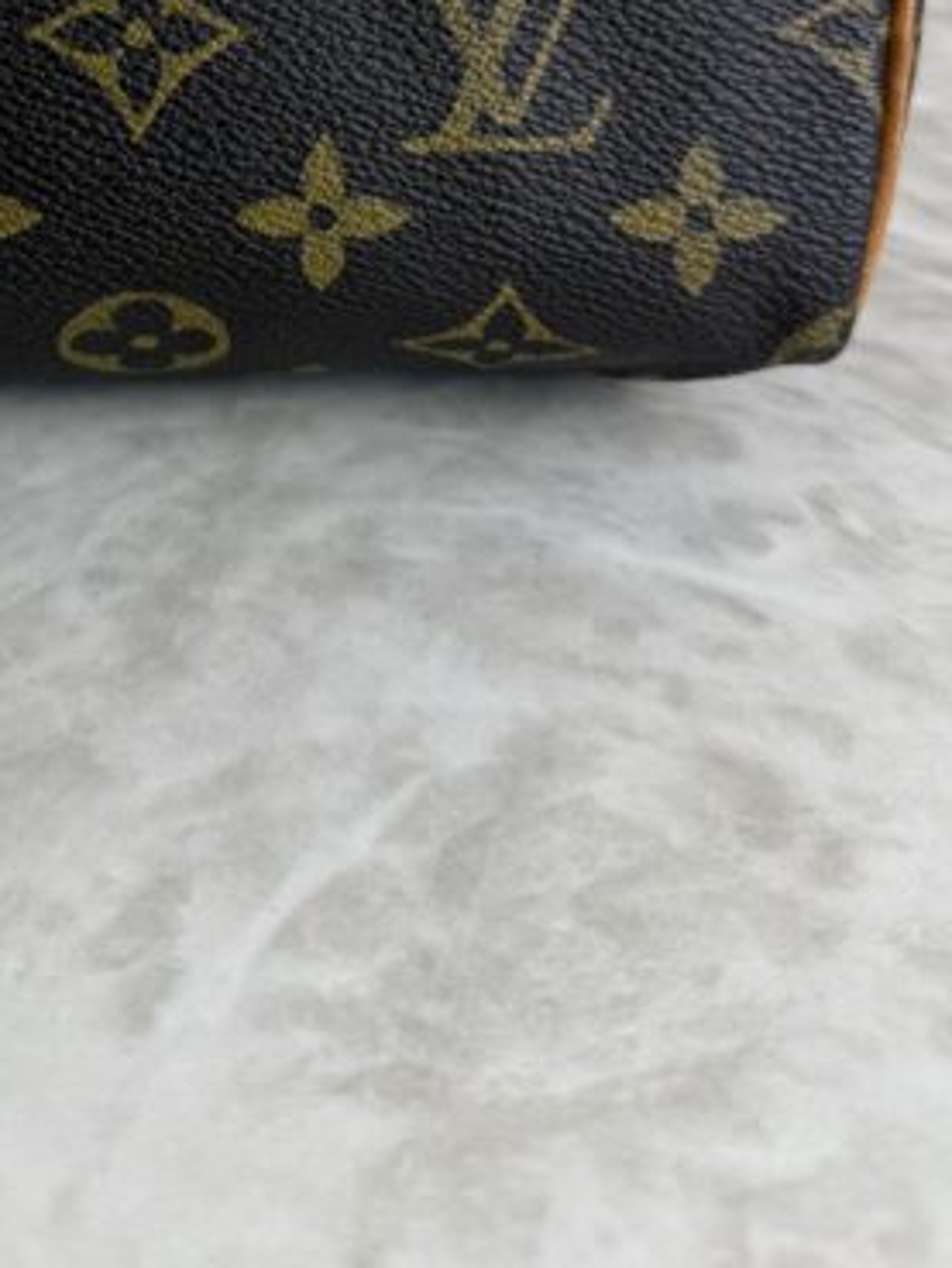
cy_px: -41
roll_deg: +0.4
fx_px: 1906
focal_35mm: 52
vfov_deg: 33.3
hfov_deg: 27.3
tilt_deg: -23.5
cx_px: 141
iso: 64
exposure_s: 1/166
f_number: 1.78
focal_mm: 6.76
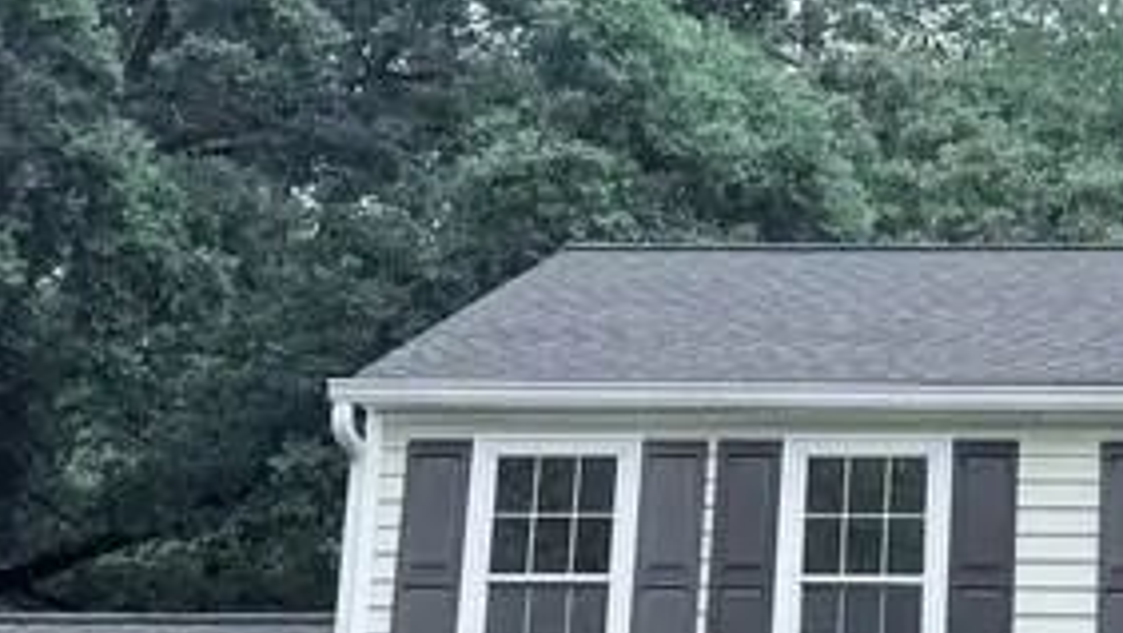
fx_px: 2830
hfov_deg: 21.7
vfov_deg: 12.8
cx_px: 1111
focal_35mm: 95
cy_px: 315
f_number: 1.78
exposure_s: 1/3425
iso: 100
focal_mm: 6.76
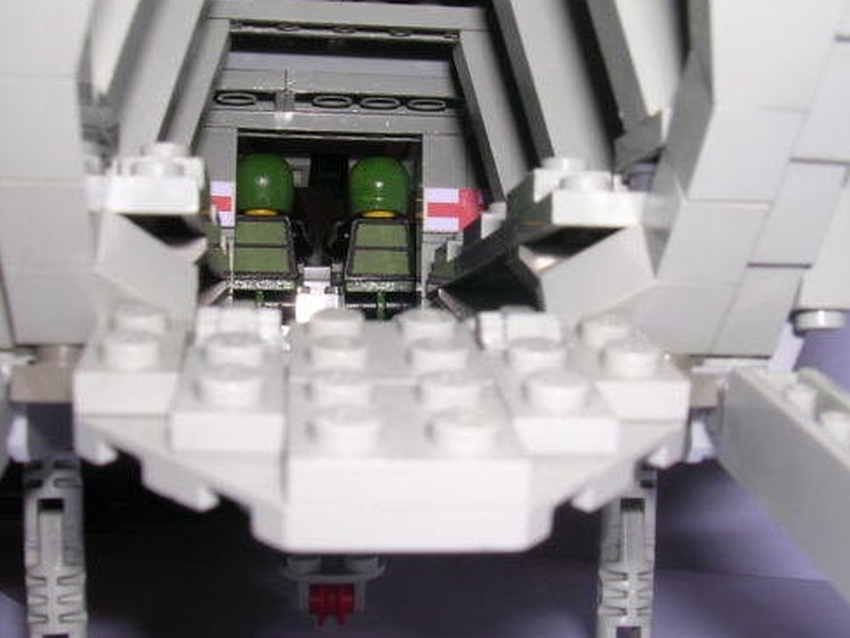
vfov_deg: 29.1
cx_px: 463
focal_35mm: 50
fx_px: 1228
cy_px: 271
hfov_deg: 38.1
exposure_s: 1/60.1
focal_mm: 5.8
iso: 100
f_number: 5.6
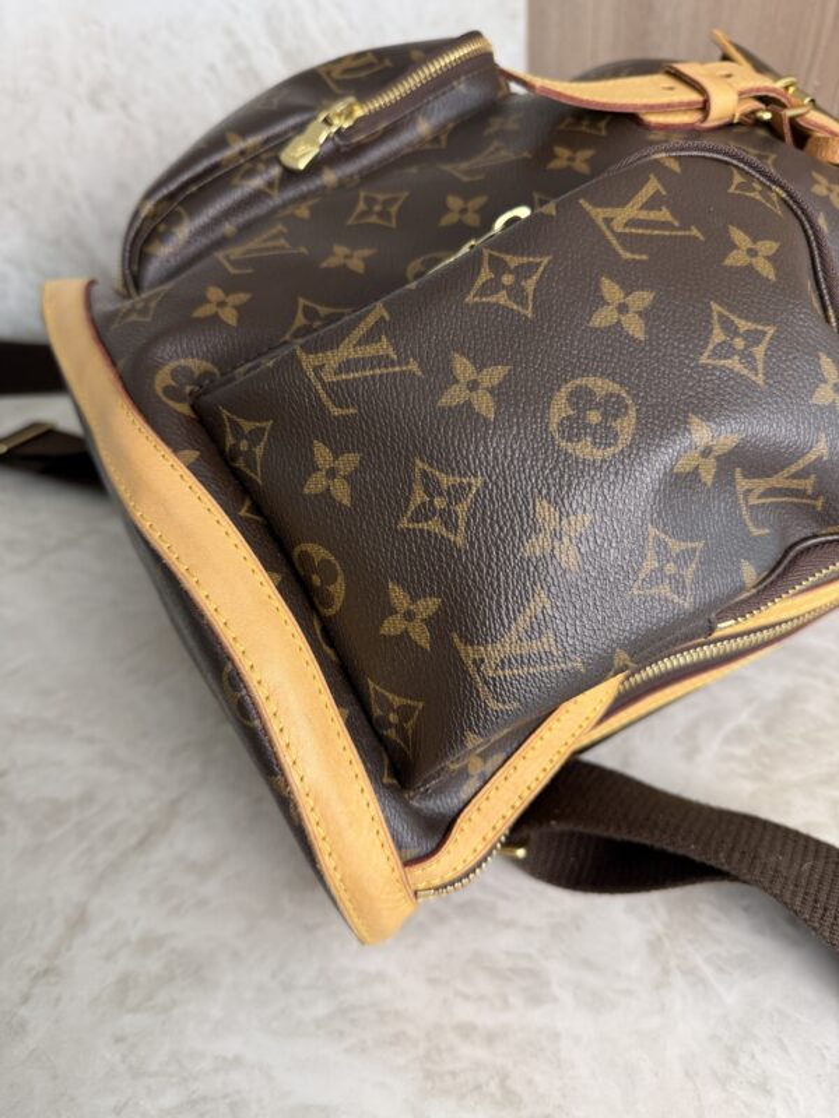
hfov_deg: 56.8
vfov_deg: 71.6
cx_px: 420
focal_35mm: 24
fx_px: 776
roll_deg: +4.2
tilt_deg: -41.6
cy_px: 559
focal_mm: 6.76
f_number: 1.78
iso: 100
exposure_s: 1/120
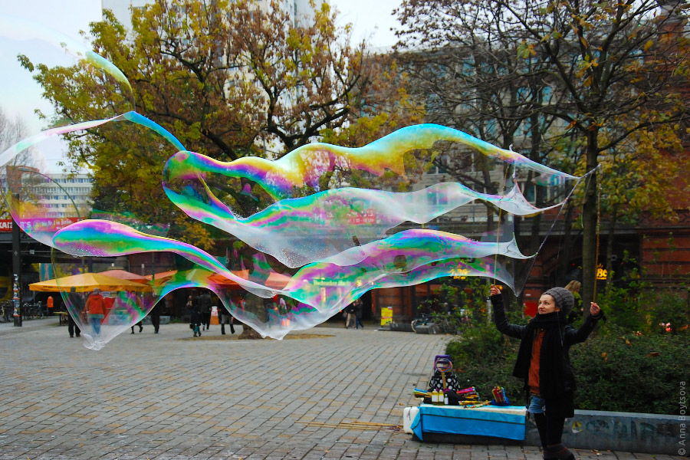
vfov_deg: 25.8
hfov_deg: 37.9
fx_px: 1006
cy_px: 230
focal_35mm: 52
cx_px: 345
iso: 800
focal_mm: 35
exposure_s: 1/100
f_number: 4.5
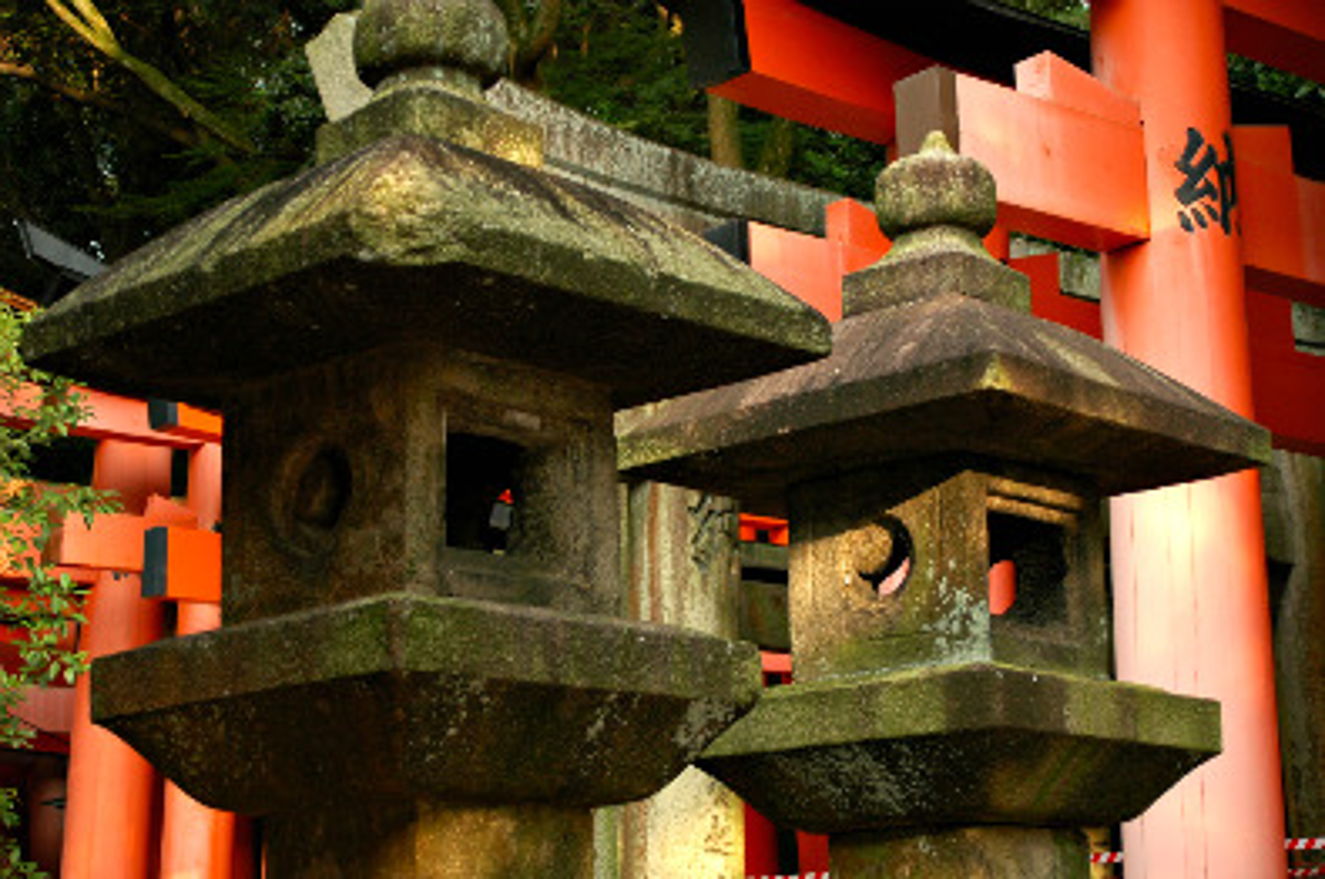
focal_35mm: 72
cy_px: 440
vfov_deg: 18.9
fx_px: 2646
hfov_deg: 28.1
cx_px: 662
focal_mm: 48
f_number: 5.6
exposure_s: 1/100
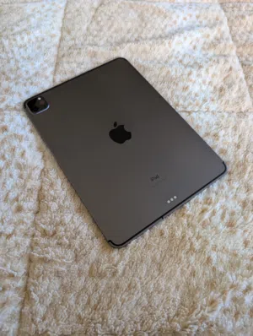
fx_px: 233
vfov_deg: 71.5
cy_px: 168
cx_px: 126
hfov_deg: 57.0
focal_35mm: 24
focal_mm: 6.9
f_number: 1.68
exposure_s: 1/23.8
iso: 108
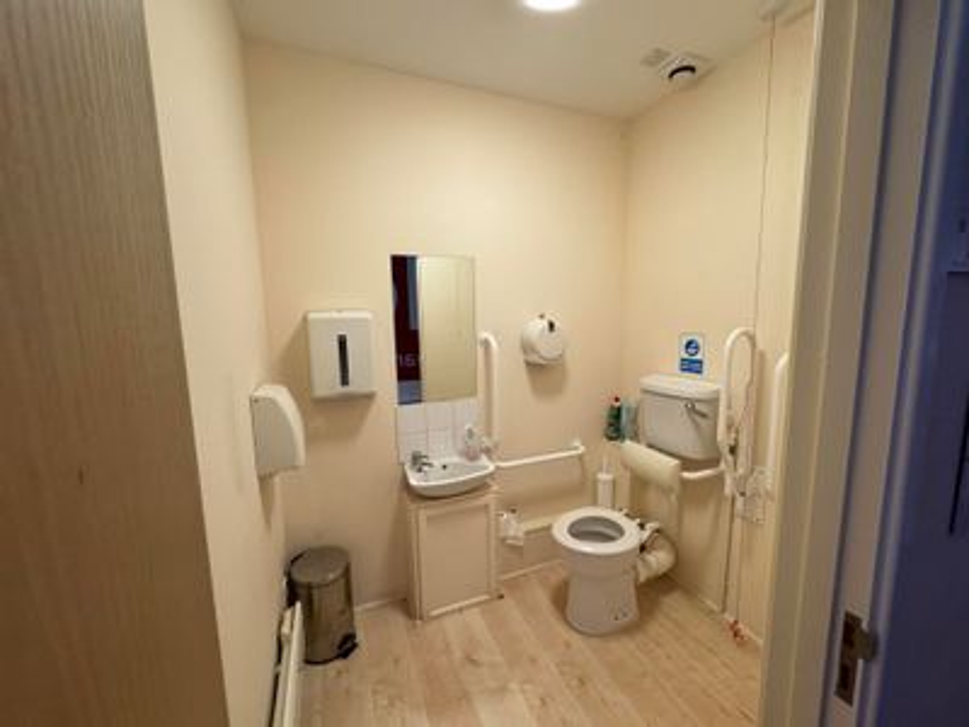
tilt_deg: -8.2
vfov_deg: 85.7
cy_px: 364
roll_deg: +0.4
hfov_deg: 102.1
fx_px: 392
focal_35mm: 14
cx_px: 484
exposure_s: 1/100
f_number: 2.2
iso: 200
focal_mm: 2.22
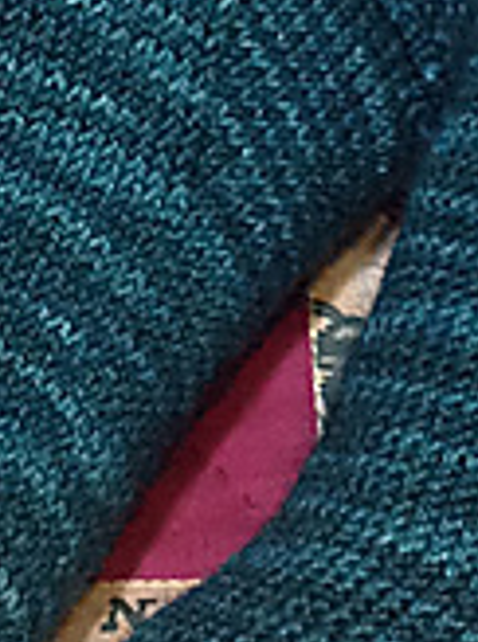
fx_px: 2536
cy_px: -90
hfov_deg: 10.8
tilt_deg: -31.4
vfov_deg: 14.1
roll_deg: +0.8
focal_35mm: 137
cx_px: 200
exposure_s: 1/15
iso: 200
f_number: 2.4
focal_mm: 4.28
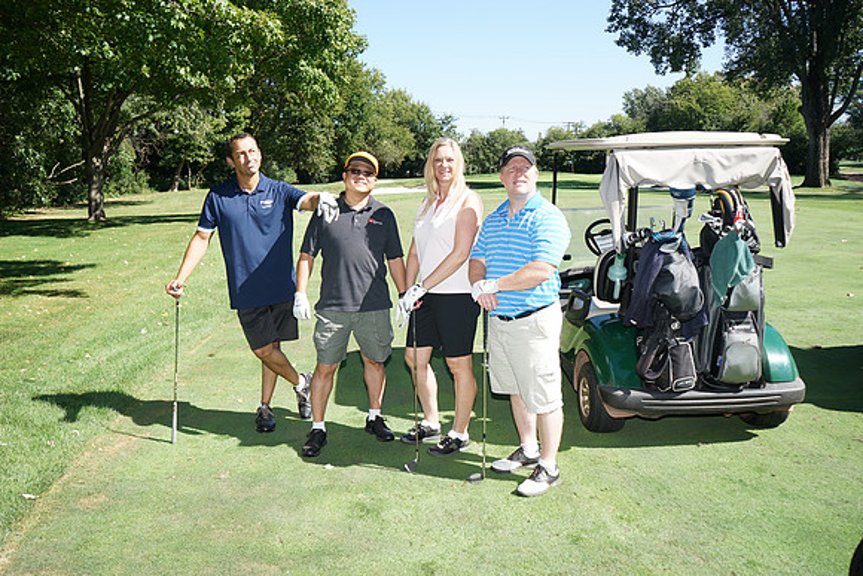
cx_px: 432
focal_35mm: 31
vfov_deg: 42.3
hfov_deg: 60.3
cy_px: 288
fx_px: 743
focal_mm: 31
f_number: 7.1
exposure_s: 1/250
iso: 200
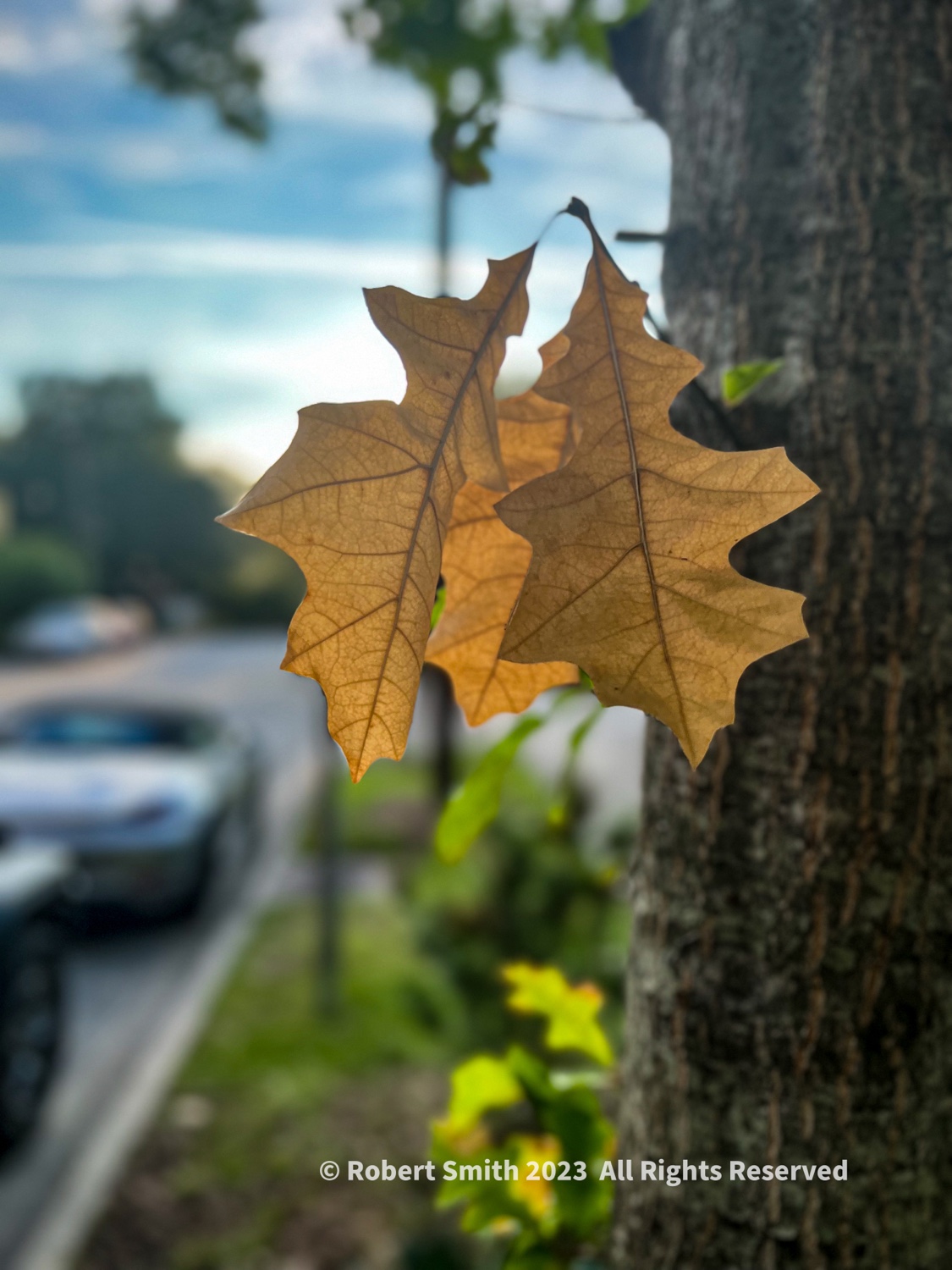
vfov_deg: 67.3
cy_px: 635
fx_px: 953
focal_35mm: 26
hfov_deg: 53.1
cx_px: 476
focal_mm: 5.7
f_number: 1.5
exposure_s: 1/1000
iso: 50
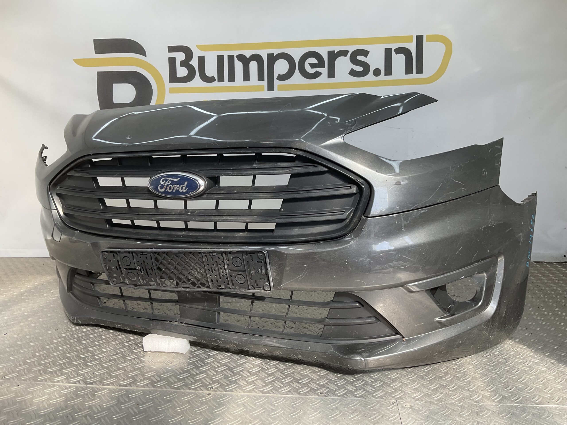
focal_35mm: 29
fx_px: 475
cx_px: 284
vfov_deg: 48.2
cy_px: 212
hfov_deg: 61.7
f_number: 1.8
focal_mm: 3
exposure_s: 1/242
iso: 16
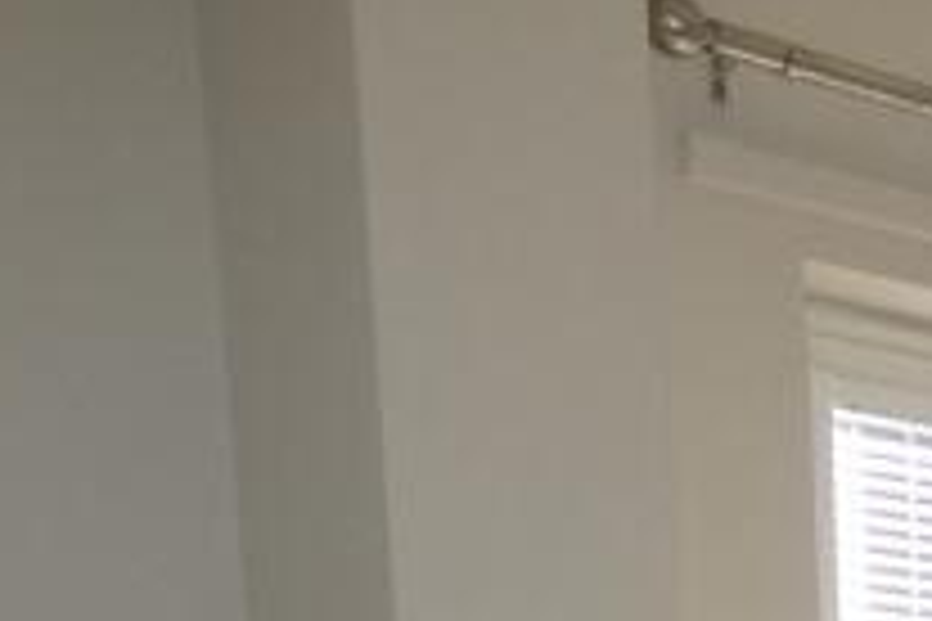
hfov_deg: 15.9
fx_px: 2666
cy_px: 1418
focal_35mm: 103
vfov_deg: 11.4
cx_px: 1823
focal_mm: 3.6
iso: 100
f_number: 2.8
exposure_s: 1/60
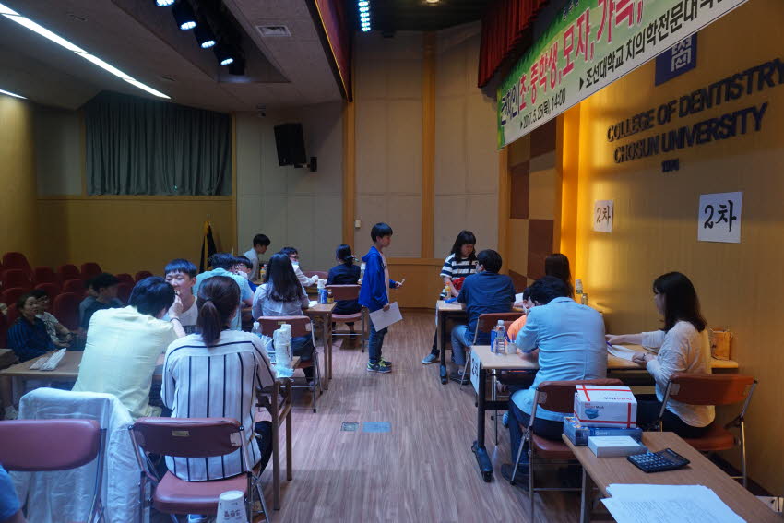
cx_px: 392
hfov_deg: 73.7
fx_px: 523
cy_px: 262
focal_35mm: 24
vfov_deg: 53.2
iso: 400
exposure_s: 1/160
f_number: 4
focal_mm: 16
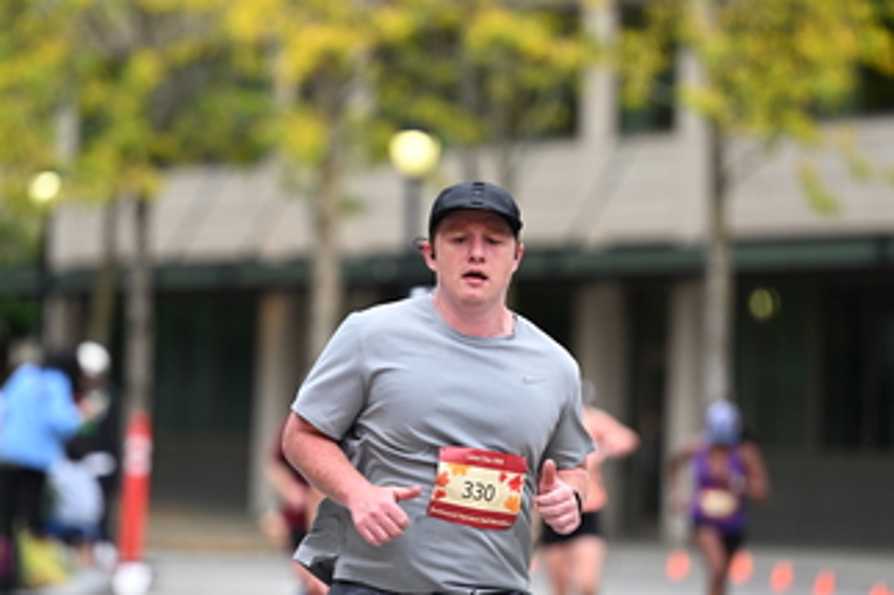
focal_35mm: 281
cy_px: 315
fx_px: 6974
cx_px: 389
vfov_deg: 4.9
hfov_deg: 7.3
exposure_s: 1/2000
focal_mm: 165
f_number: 2.8
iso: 640
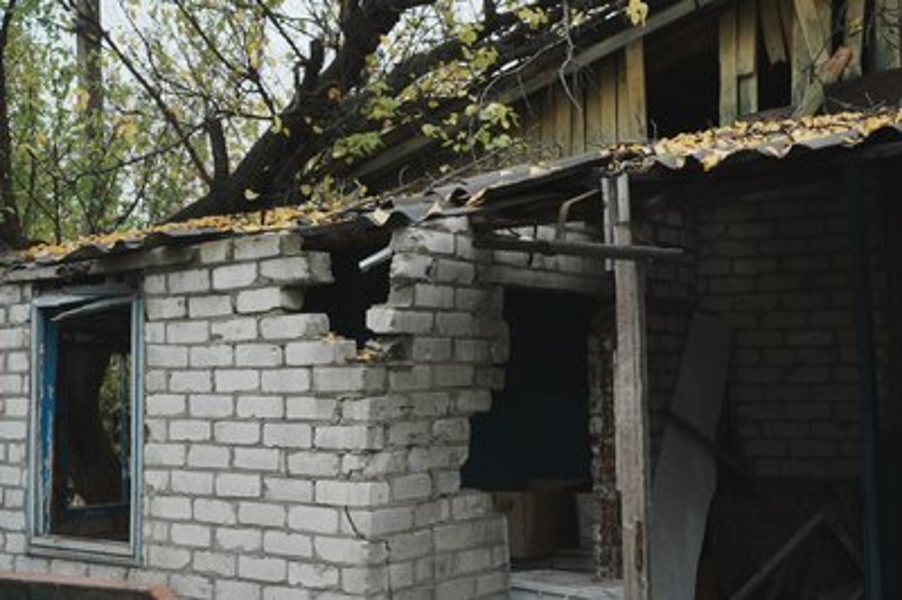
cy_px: 300
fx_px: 1152
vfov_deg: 29.2
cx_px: 451
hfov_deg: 42.8
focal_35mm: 46
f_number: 4
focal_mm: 46
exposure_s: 1/640
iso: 400
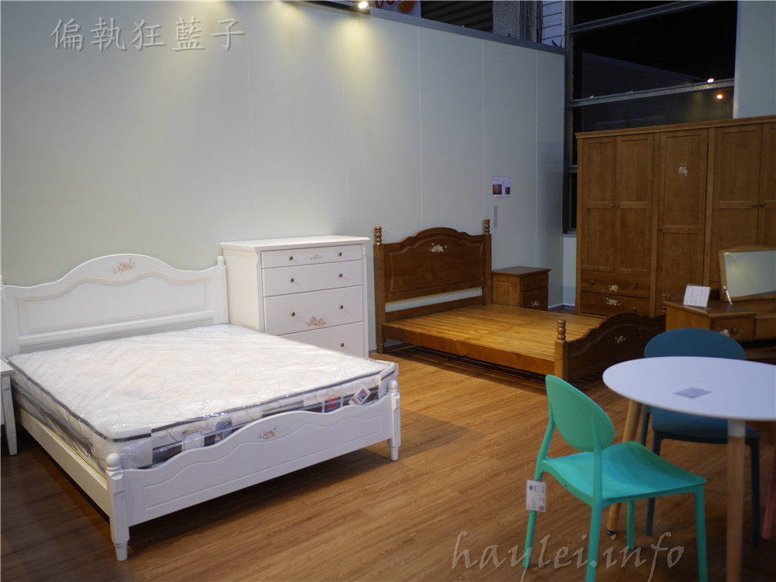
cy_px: 291
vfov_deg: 46.8
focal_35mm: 30
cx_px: 388
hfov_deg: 60.0
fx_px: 673
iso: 250
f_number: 1.7
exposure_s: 1/60
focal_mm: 15
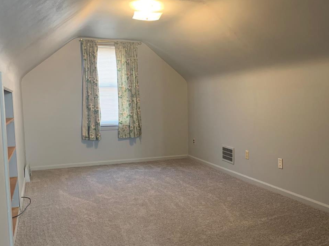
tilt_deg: -5.8
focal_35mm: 35
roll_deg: +0.8
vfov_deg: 40.6
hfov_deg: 52.6
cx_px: 175
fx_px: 333
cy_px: 137
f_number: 1.8
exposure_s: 1/60
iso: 320
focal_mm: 4.25
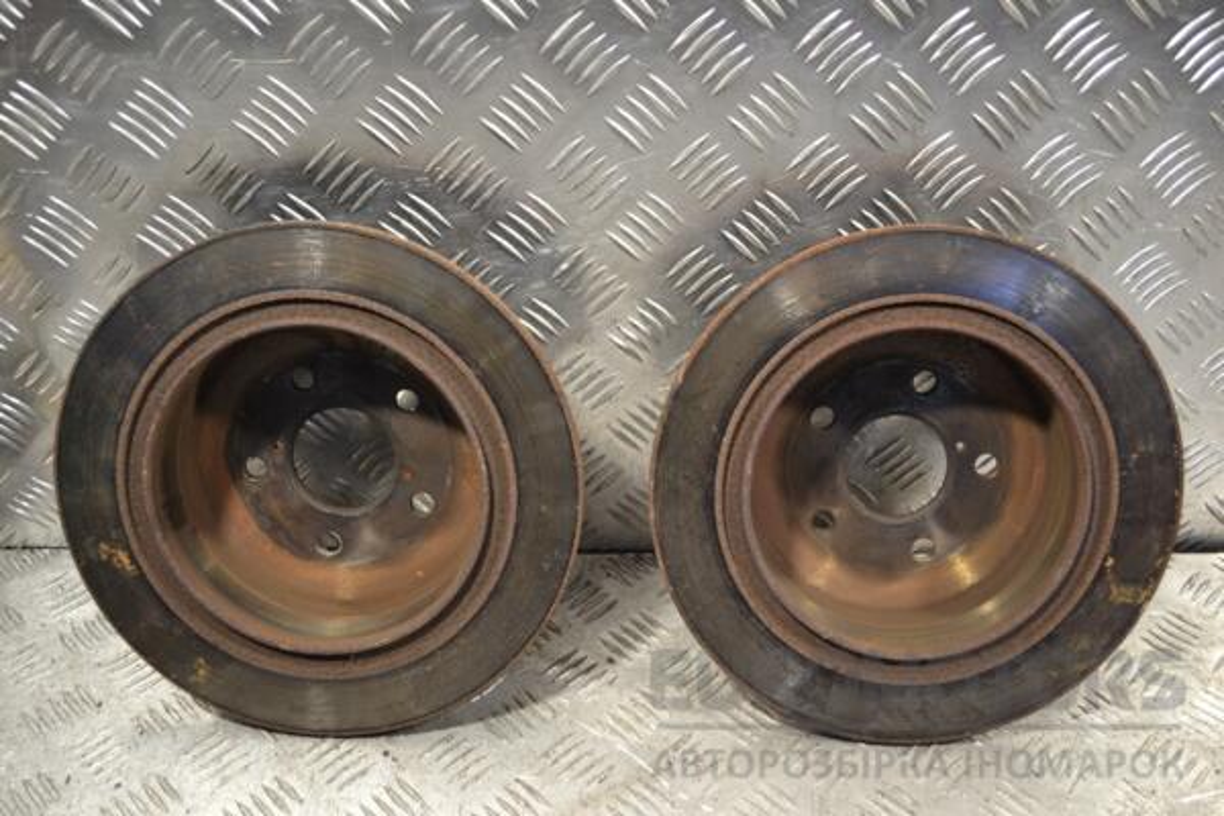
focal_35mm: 39
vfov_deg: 34.2
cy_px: 408
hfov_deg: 49.6
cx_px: 612
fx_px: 1326
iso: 400
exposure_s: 1/50
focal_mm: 26
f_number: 4.2
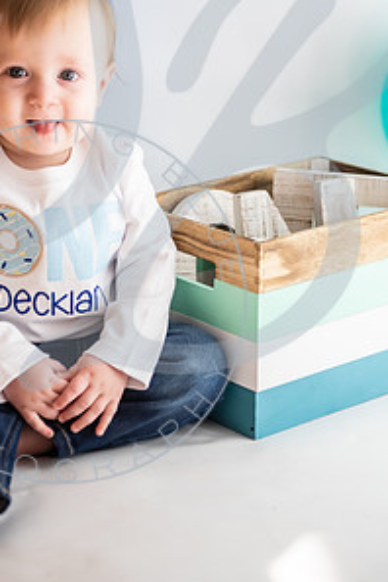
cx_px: 153
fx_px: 1714
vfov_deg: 19.2
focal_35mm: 106
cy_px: 153
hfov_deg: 12.9
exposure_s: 1/200
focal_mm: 70
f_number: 2.8
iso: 320
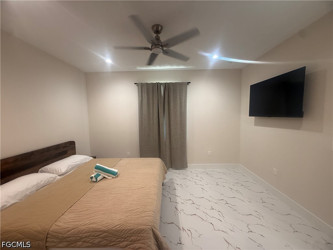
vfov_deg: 85.7
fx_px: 135
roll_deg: +1.4
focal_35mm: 14
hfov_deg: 102.1
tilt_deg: -4.0
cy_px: 125
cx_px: 166
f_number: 2.2
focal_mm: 2.22
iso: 200
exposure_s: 1/60
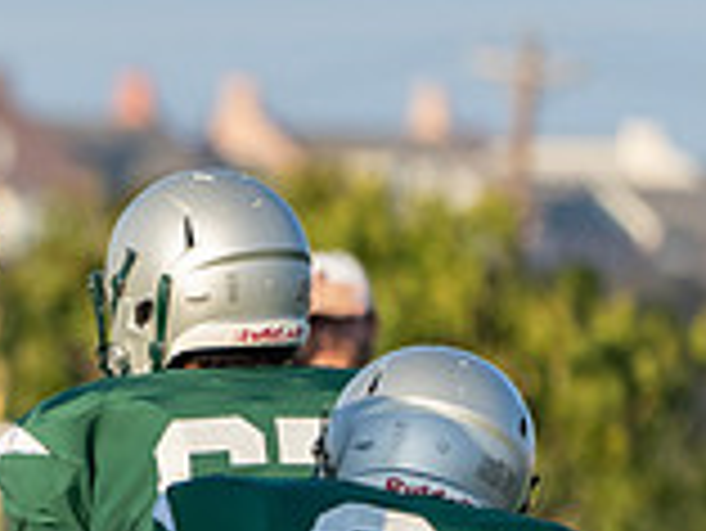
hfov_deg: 1.3
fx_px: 30555
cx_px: -712
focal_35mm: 1497
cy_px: 854
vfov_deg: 1.0
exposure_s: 1/1250
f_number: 5.6
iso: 400
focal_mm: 285
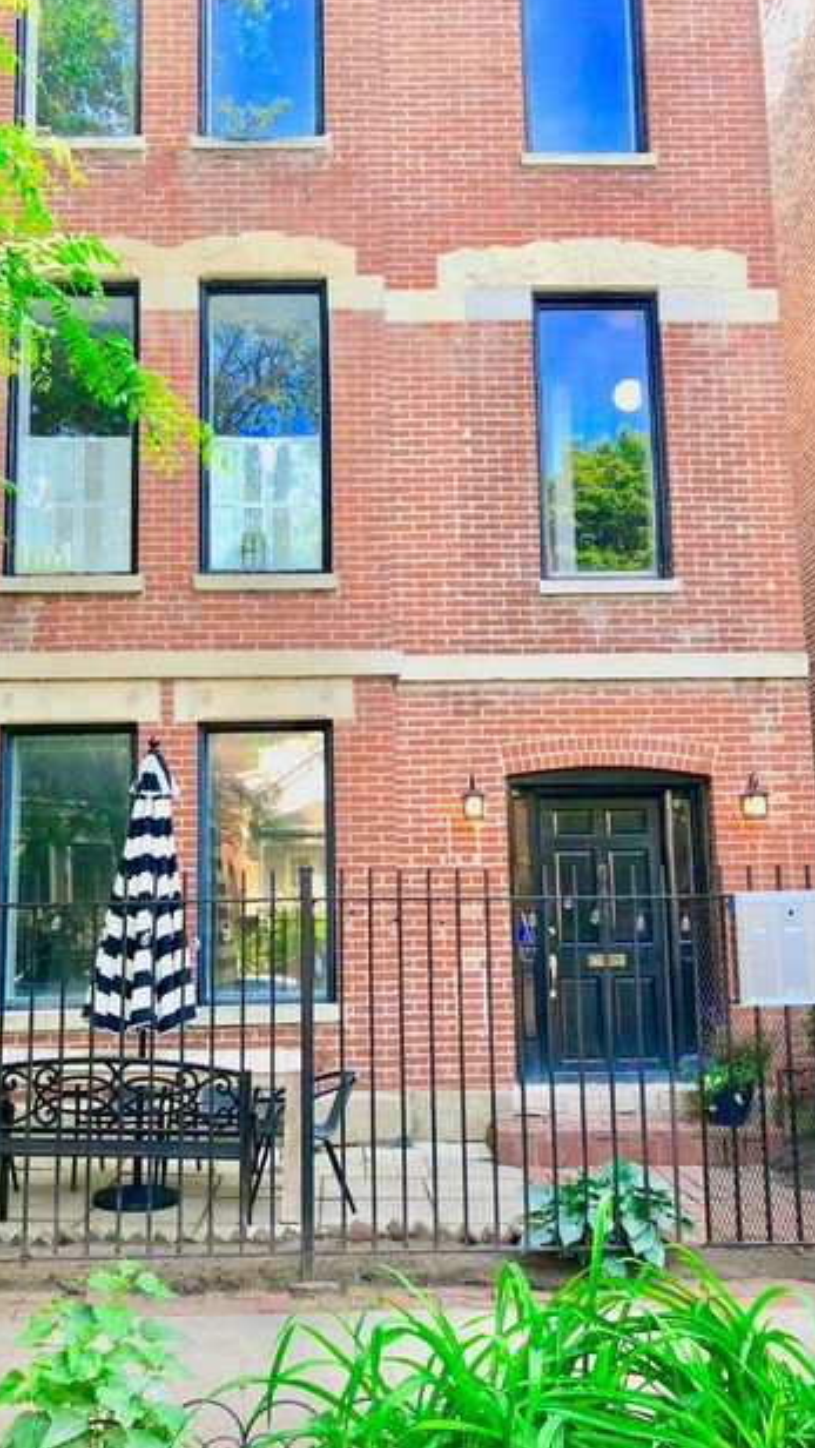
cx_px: 338
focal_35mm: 33
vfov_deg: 59.5
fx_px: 1266
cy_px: 746
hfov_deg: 35.6
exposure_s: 1/120
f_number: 1.8
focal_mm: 3.99
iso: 50
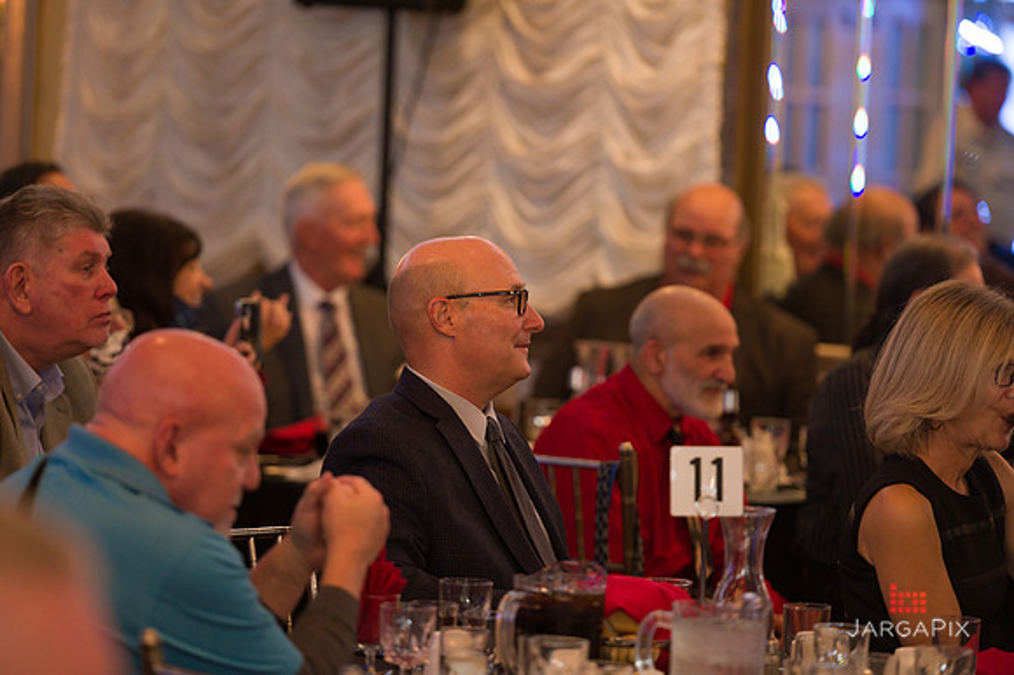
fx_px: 5067
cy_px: 338
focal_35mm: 180
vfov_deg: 7.6
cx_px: 507
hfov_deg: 11.4
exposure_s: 1/125
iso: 1600
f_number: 3.2
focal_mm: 180
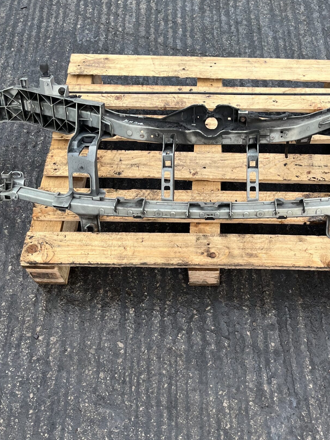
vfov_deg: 45.7
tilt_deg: -53.5
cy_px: 196
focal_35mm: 41
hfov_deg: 34.8
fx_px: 521
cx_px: 222
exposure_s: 1/100
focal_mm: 5.1
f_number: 1.6
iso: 80
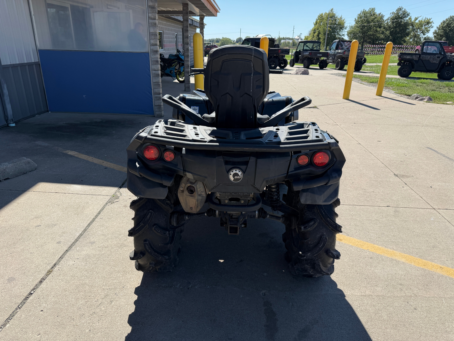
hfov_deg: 71.6
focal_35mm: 24
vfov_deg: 56.8
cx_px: 227
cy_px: 170
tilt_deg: -21.4
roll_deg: -0.3
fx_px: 315
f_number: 1.78
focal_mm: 6.76
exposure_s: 1/2907
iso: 80
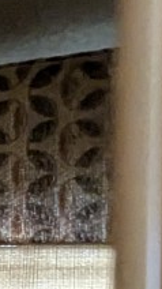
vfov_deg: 18.2
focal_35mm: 115
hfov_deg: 7.7
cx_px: -451
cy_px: 284
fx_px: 880
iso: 413
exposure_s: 1/33.8
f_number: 2.2
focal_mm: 2.35
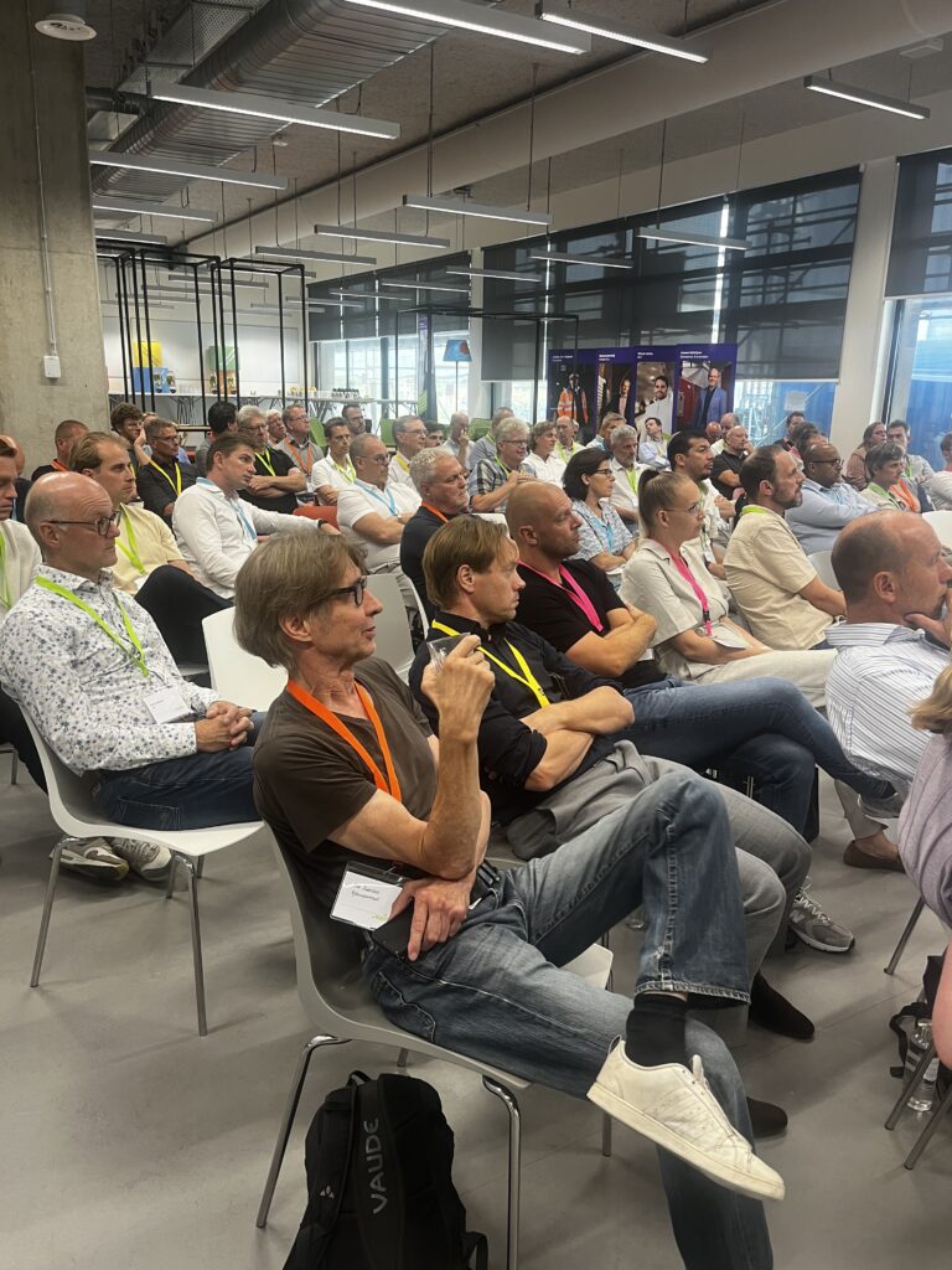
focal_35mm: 26
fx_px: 953
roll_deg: -0.5
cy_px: 635
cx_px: 476
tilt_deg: -15.1
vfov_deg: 67.3
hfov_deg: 53.1
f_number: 1.6
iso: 64
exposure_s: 1/50
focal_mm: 5.1
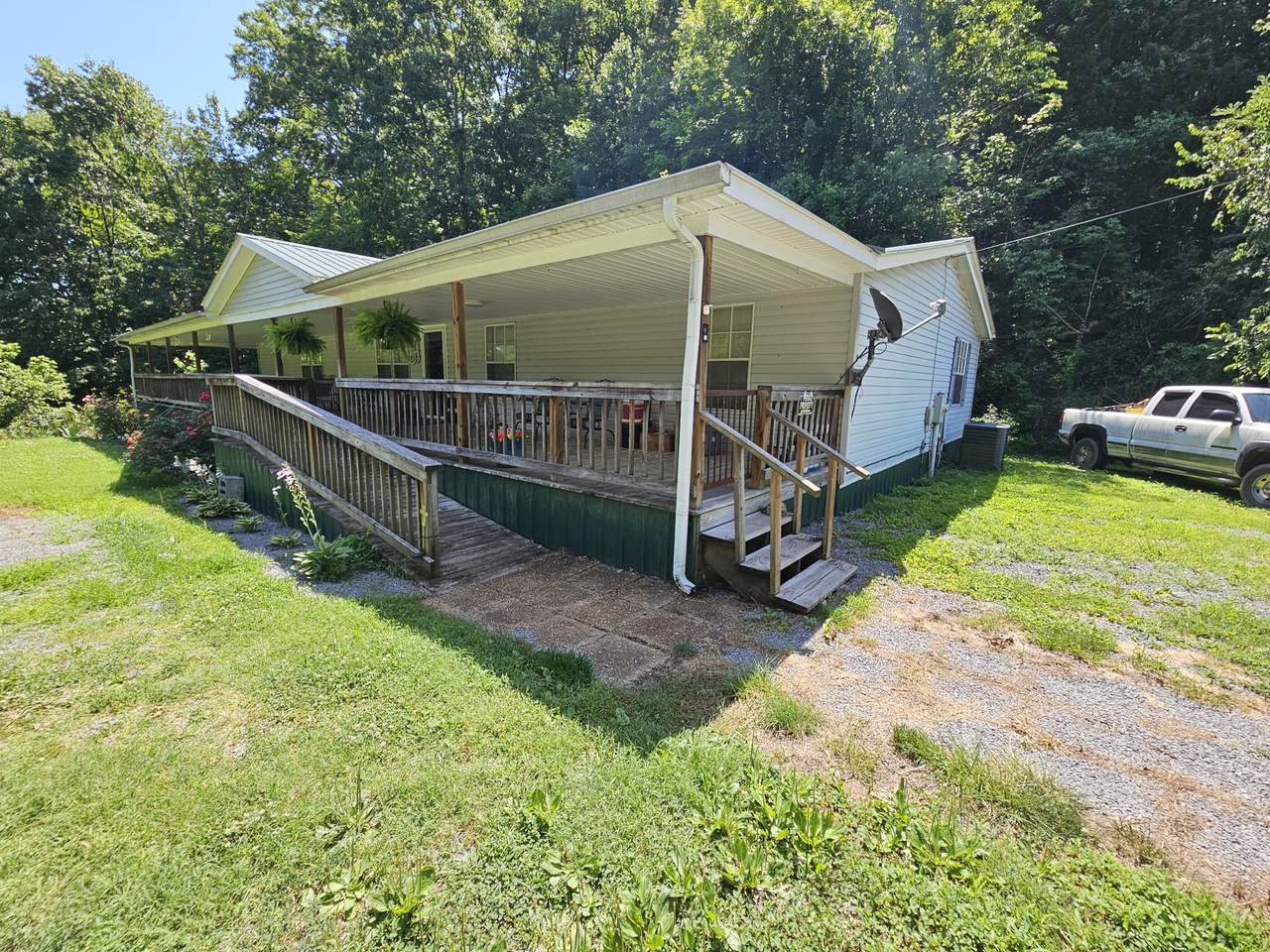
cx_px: 635
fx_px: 477
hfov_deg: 106.2
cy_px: 476
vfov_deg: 89.9
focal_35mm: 13
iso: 50
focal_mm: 2.2
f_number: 2.2
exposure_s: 1/707
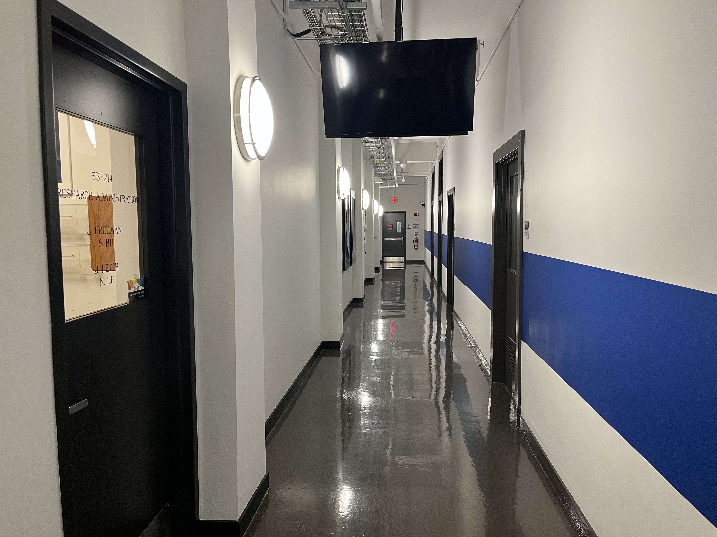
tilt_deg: -6.8
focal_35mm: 26
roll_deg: +0.6
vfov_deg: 53.1
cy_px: 268
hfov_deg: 67.3
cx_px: 358
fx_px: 539
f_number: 1.6
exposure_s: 1/60
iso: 160
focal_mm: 5.1
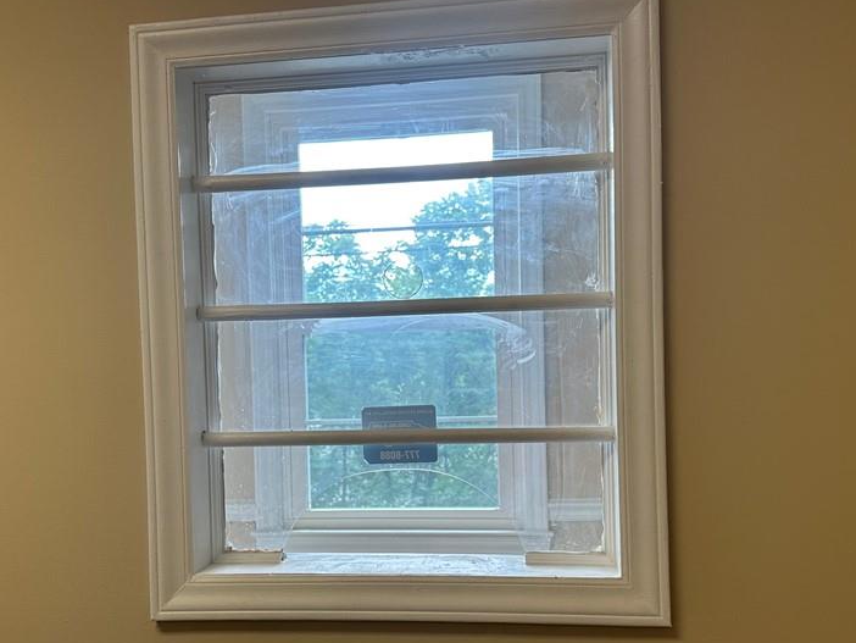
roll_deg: +1.5
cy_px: 397
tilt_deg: -1.1
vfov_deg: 40.5
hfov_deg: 52.6
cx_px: 410
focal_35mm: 35
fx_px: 866
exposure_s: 1/129
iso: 64
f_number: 1.78
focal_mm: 6.86
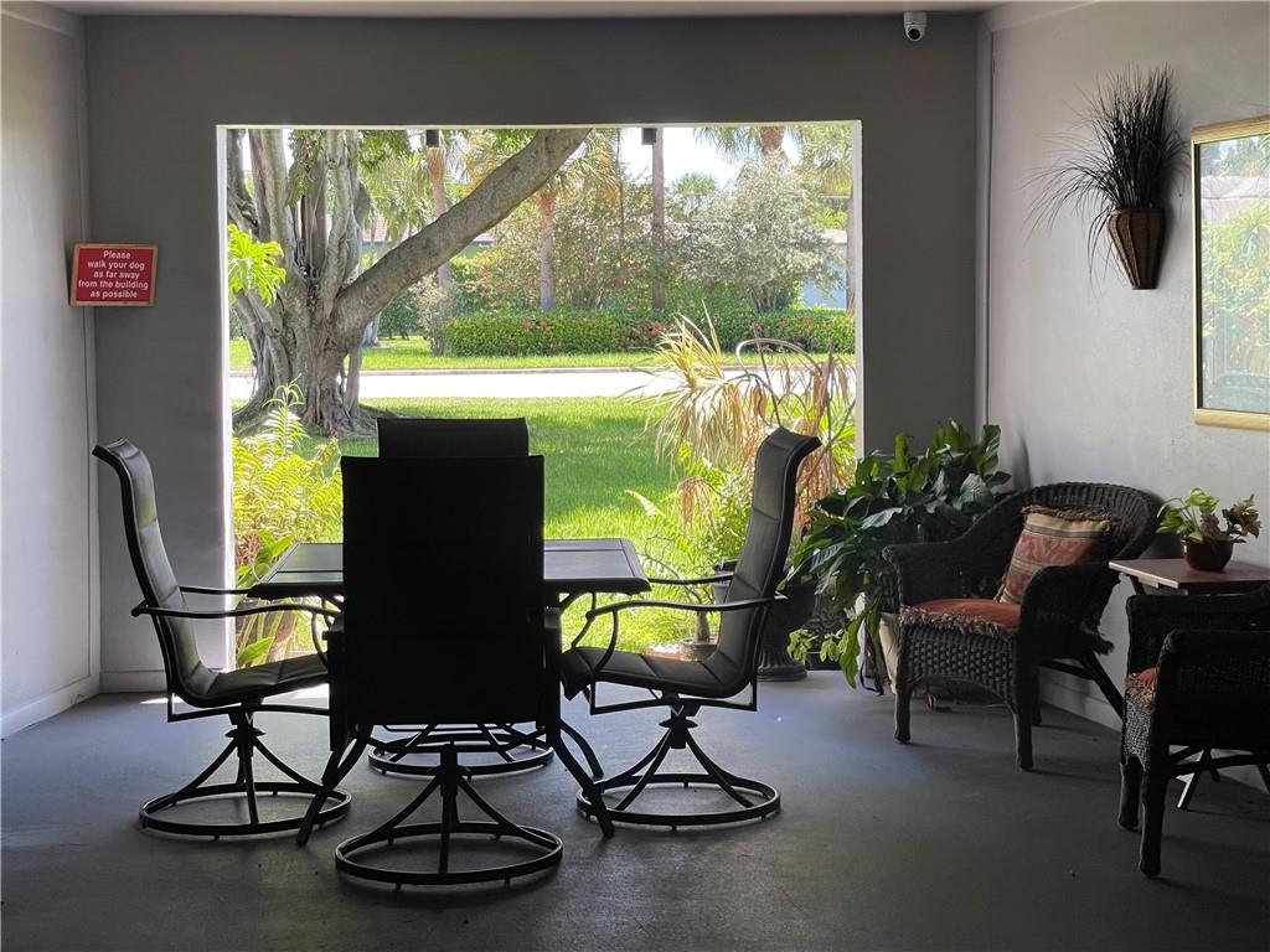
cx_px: 635
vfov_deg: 22.9
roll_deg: +0.6
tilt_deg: -4.4
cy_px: 476
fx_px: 2348
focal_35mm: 64
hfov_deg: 30.3
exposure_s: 1/99
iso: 25
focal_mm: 7.5
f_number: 2.2
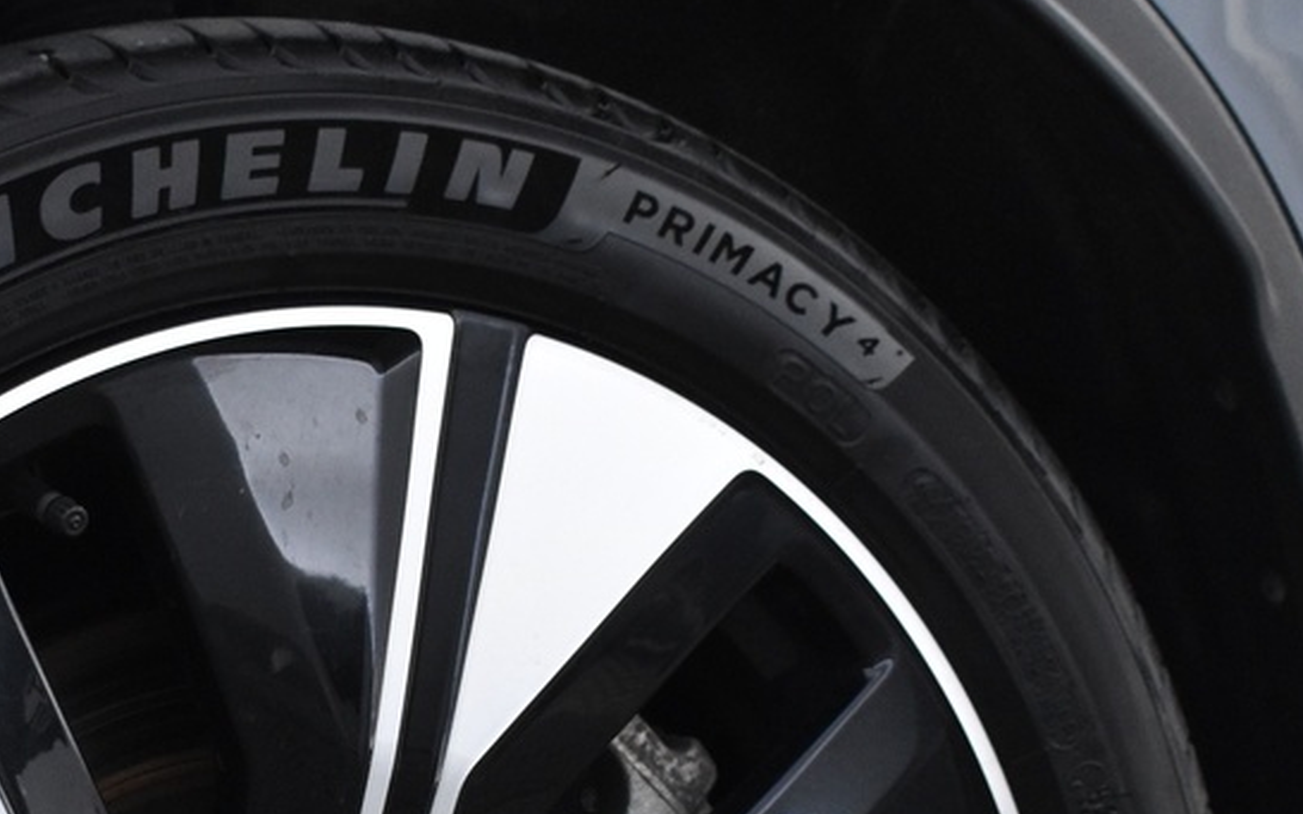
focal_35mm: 127
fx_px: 4509
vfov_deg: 10.1
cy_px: 1022
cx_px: 167
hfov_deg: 16.3
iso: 1800
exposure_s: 1/50
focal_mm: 28
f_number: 4.2
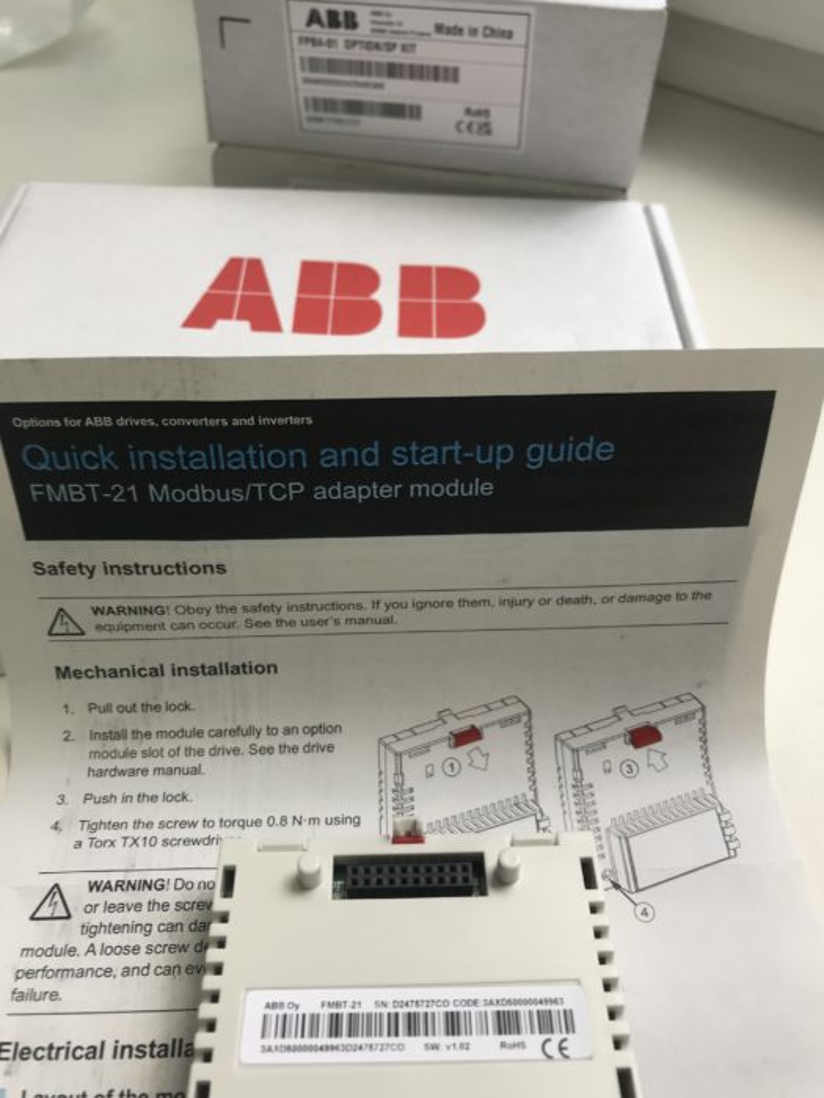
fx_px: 889
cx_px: 412
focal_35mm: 28
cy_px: 549
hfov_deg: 49.7
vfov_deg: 63.4
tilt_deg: -48.5
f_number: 1.8
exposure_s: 1/50
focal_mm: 3.99
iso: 25
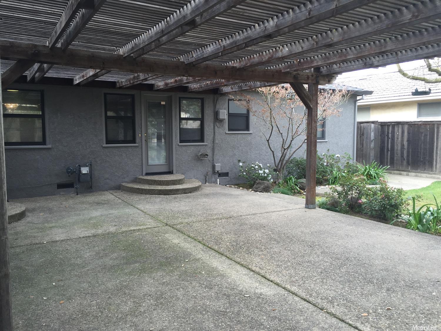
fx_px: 369
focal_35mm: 29
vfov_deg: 48.2
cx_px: 220
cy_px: 166
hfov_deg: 61.7
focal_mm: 4.15
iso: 40
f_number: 2.2
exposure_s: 1/120
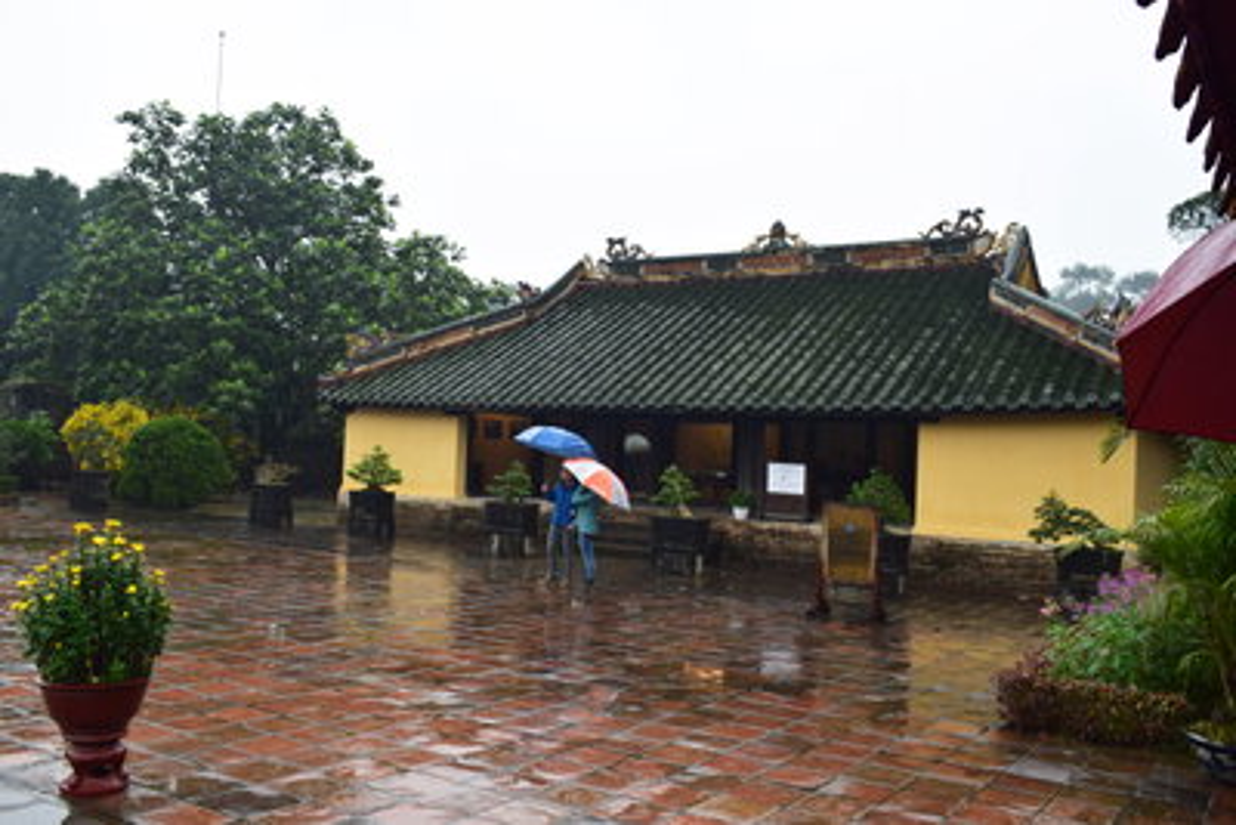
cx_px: 618
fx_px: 1133
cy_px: 412
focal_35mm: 33
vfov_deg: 40.0
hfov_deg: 57.2
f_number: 8
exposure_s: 1/50
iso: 400
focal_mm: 22
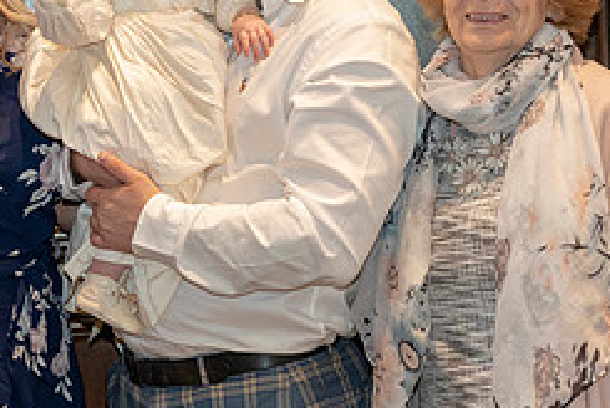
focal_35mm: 130
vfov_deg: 10.6
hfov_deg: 15.7
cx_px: 246
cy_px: 165
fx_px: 2205
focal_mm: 55
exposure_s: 1/160
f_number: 4
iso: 3200
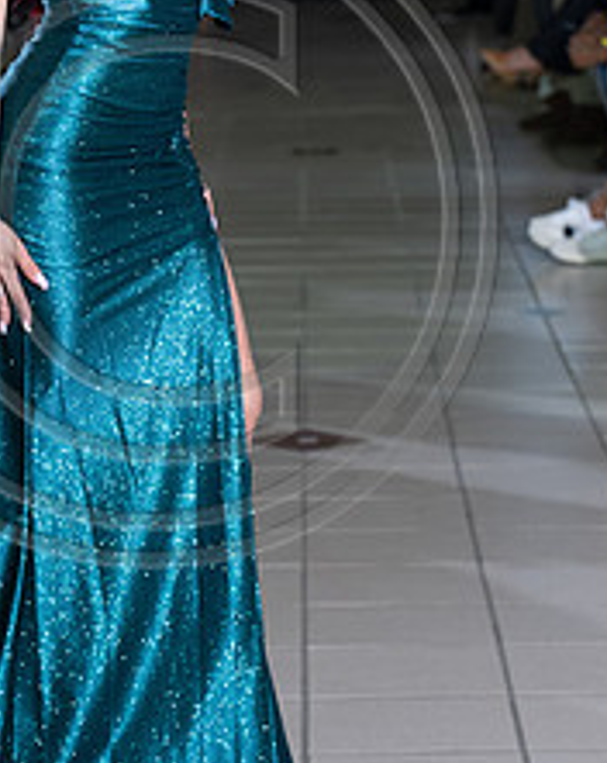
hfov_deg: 9.8
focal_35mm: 157
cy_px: 218
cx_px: 148
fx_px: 3535
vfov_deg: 12.3
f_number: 5
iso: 1250
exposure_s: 1/160
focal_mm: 82
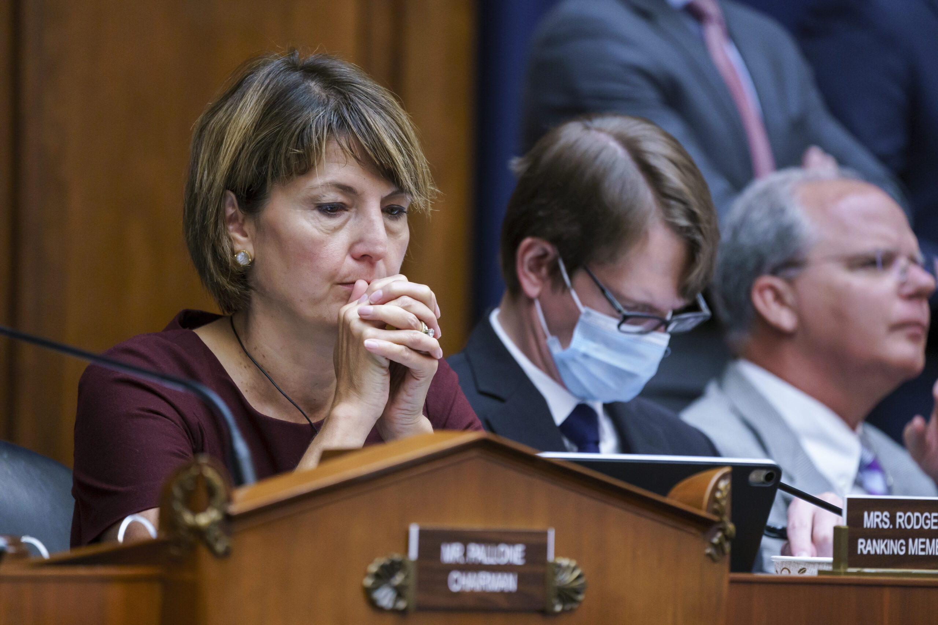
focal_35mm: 400
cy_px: 312
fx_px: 10422
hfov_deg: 5.2
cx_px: 469
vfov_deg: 3.4
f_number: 5.6
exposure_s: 1/250
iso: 4000
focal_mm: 400
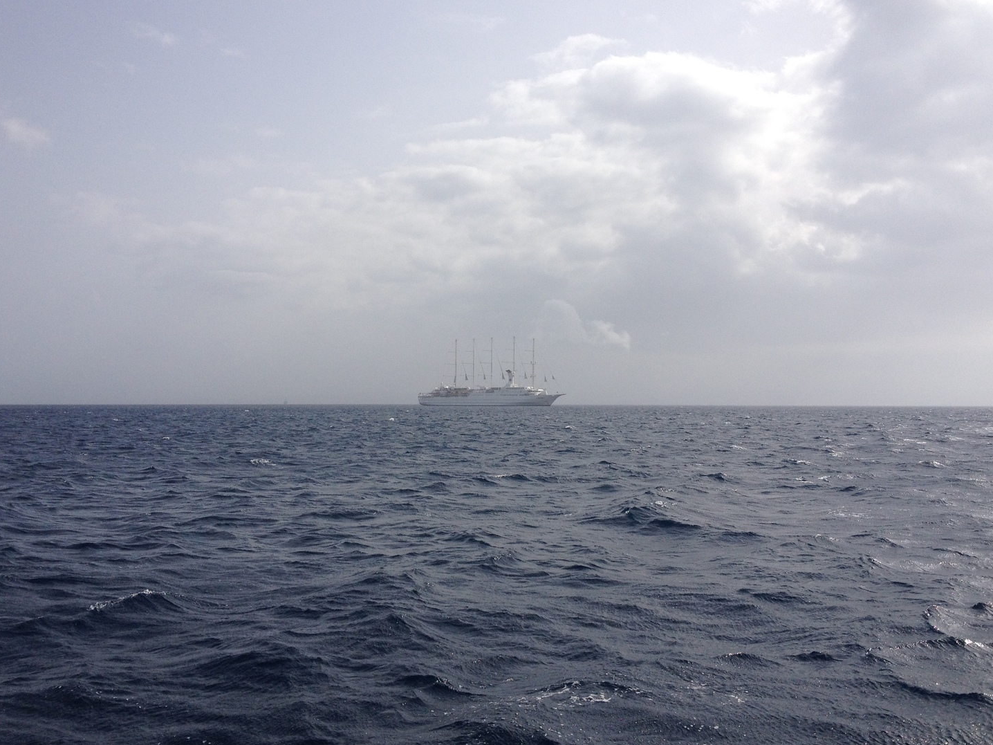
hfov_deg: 47.9
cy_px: 354
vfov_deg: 36.8
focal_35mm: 39
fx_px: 1119
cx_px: 505
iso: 64
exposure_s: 1/2907
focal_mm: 4.28
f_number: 2.4
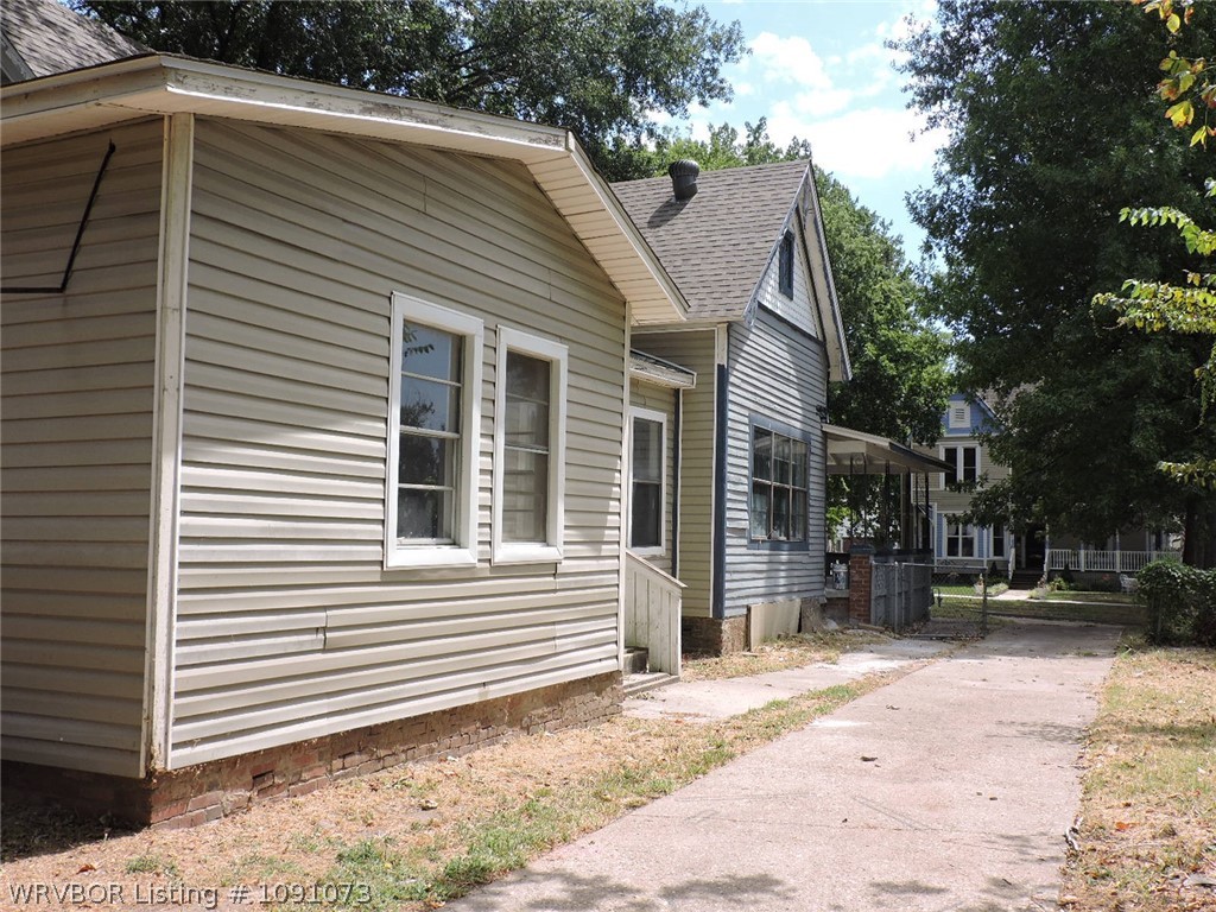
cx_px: 608
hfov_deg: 55.4
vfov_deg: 42.9
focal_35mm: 33
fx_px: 1159
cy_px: 456
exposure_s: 1/640
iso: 100
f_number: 3.2
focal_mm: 5.9
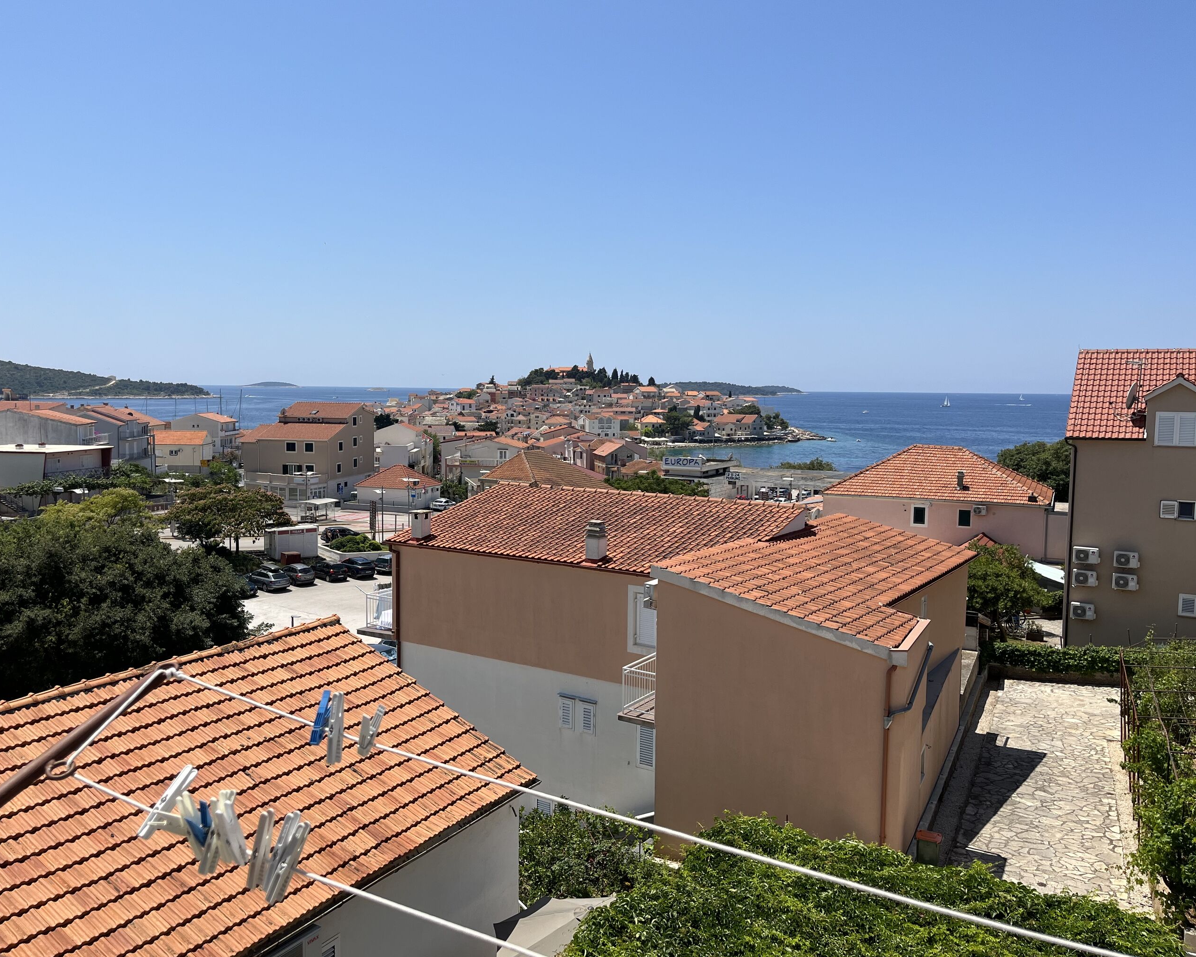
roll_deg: -1.1
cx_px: 564
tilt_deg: -4.6
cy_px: 464
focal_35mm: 28
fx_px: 991
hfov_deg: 62.2
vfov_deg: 51.5
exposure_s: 1/5076
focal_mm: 5.1
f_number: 1.6
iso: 50
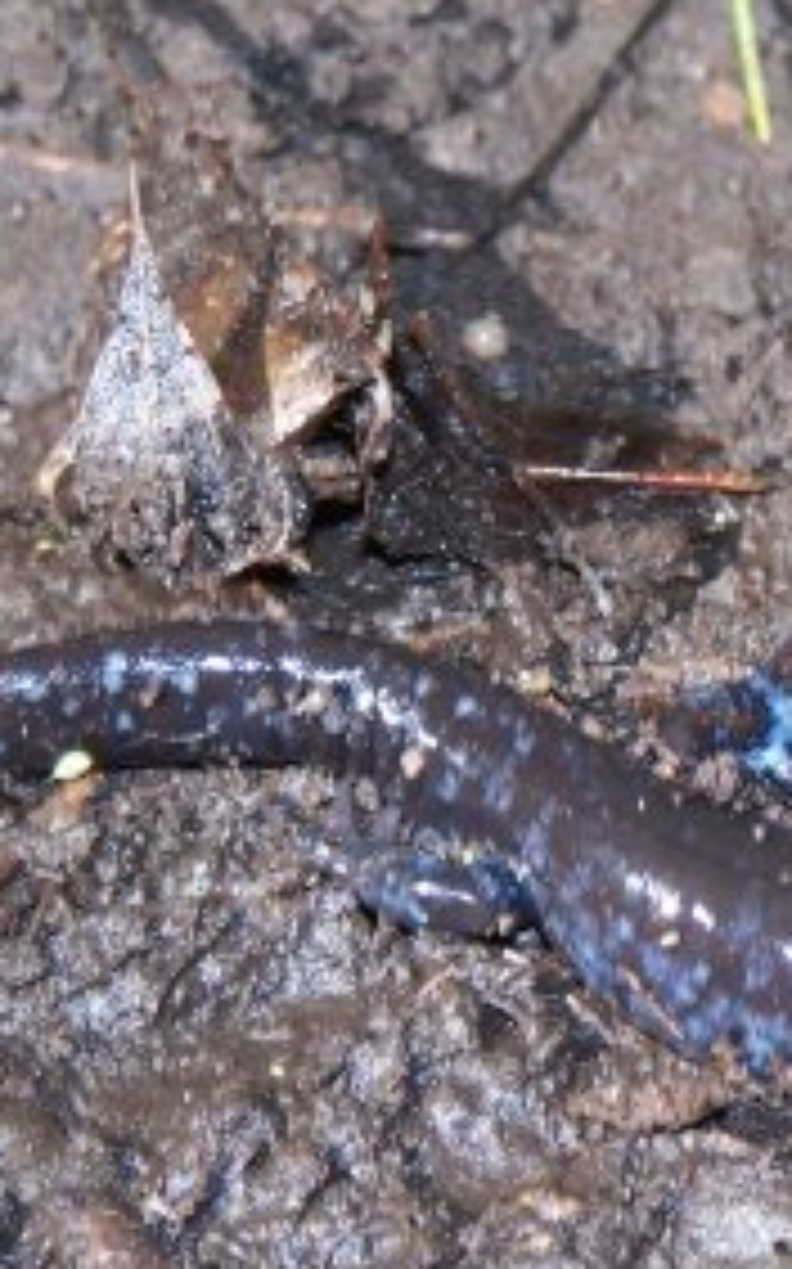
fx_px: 11892
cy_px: 891
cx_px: 842
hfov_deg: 3.8
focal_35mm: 344
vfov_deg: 6.1
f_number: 3.2
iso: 80
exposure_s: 1/125
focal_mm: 26.4
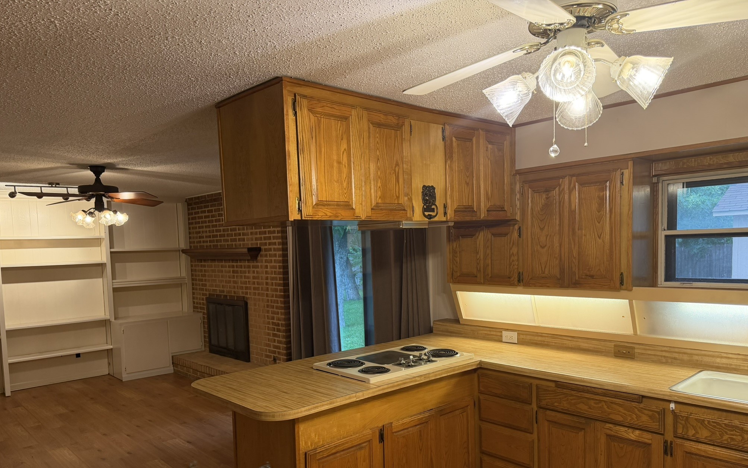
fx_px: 530
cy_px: 286
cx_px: 382
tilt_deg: -3.7
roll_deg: +1.4
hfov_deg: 70.4
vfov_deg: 47.2
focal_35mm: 26
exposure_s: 1/60
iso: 200
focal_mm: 6.76
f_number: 1.78
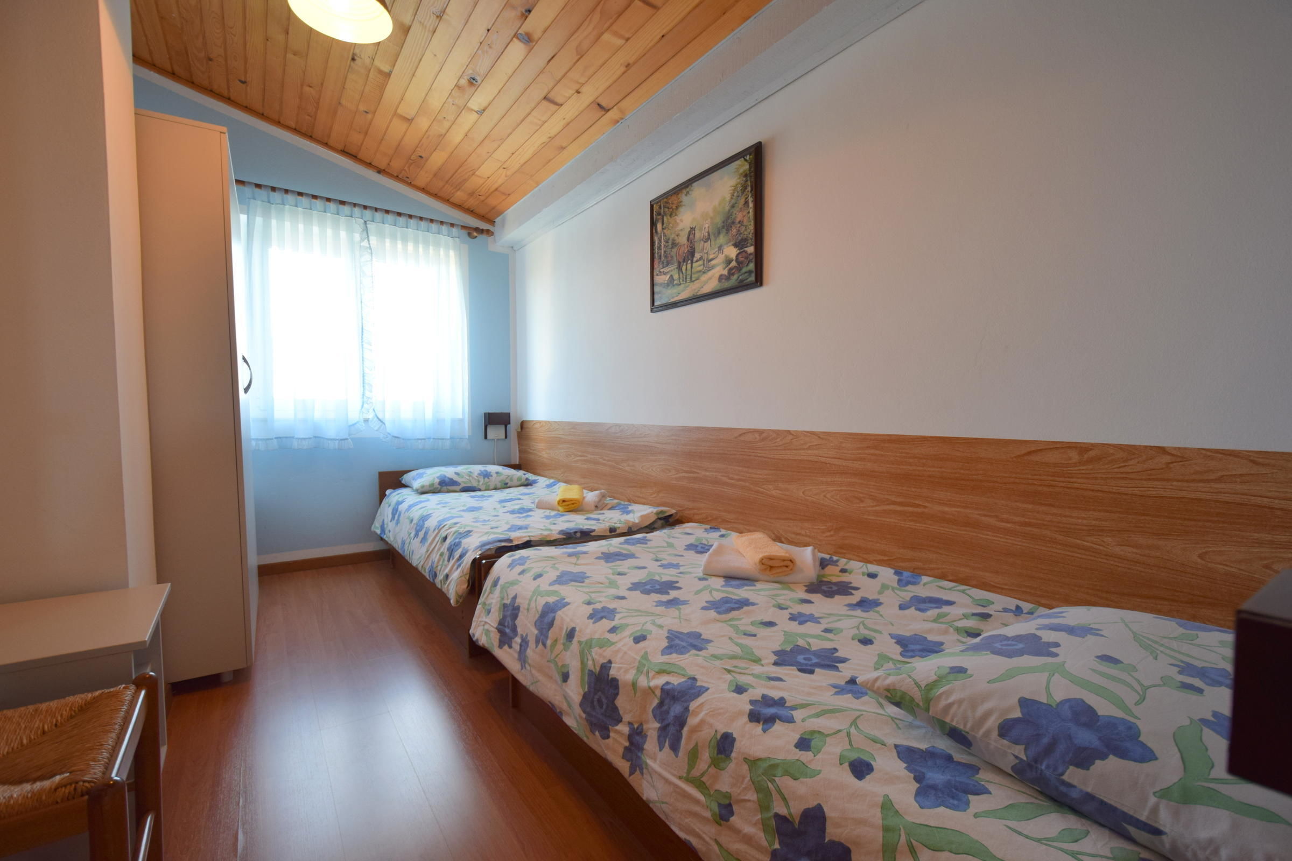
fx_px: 538
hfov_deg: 100.4
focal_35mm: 15
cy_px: 430
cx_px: 646
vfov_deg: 77.3
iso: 400
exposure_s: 1/60
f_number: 4
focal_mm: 10
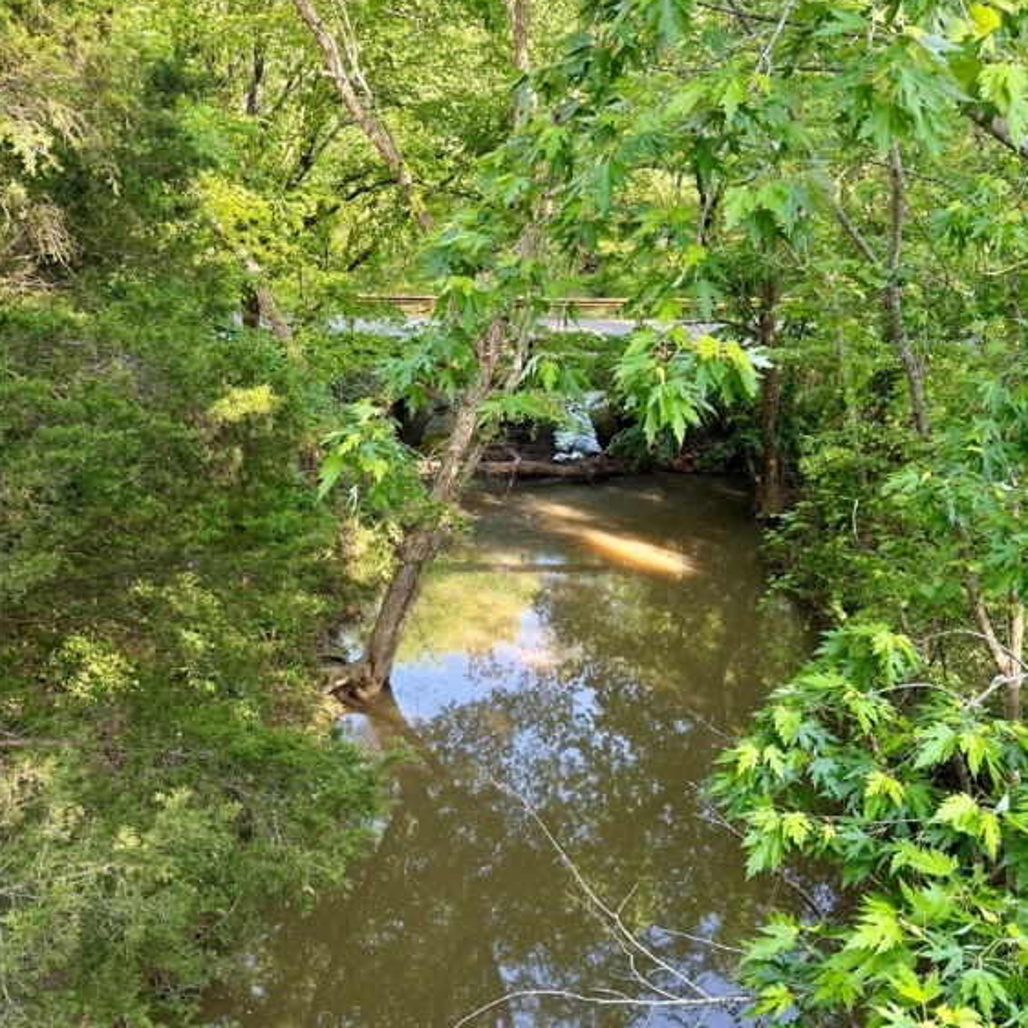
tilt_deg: -24.8
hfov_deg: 55.6
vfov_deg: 55.6
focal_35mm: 29
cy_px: 530
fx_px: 974
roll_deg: -1.7
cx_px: 521
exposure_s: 1/121
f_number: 1.78
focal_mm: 6.76
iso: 100
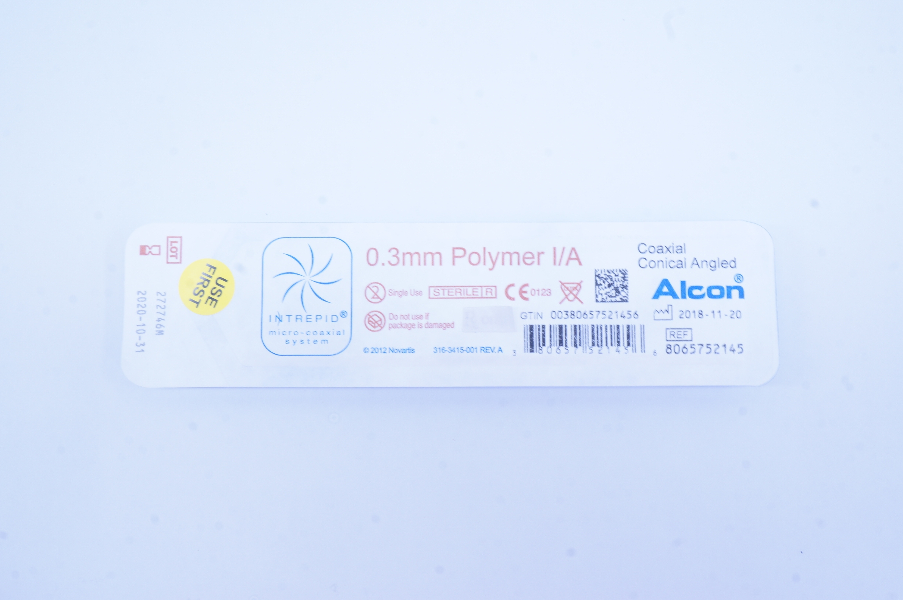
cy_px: 300
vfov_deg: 34.1
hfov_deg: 49.6
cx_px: 452
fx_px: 977
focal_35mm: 39
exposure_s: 1/10
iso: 400
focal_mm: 26
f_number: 16
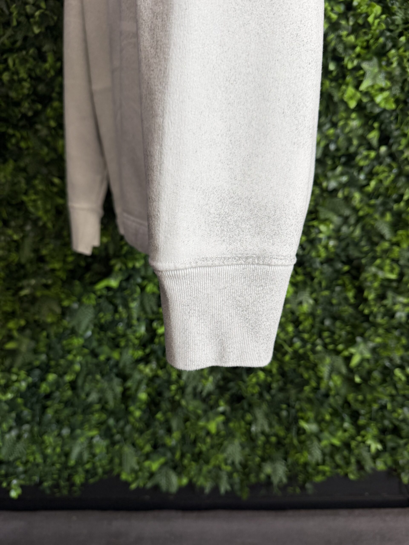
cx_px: 204
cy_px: 272
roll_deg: +1.6
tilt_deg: -11.4
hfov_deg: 56.8
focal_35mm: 24
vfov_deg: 71.6
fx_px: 378
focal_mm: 6.76
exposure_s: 1/85
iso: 200
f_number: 1.78
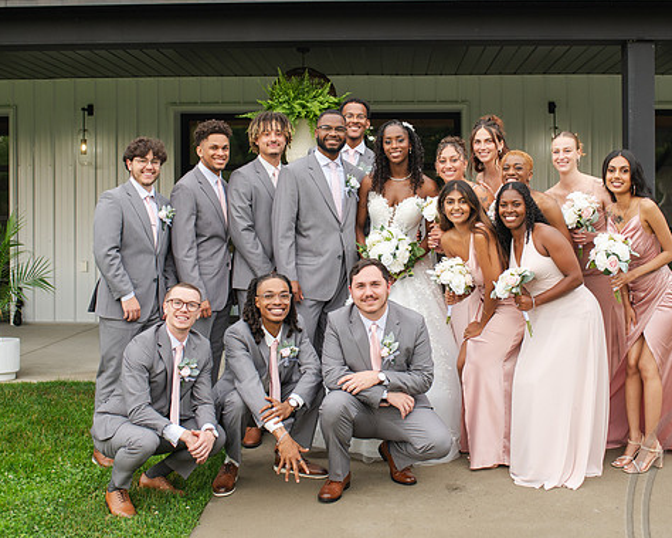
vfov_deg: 29.6
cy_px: 230
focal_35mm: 51
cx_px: 358
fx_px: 1014
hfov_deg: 36.6
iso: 450
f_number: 3.2
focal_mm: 35
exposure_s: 1/400
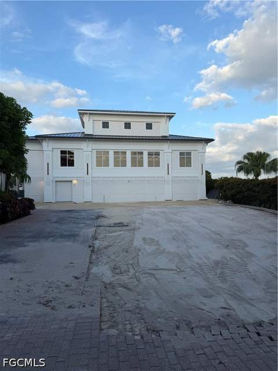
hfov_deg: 56.8
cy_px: 186
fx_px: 257
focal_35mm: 24
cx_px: 139
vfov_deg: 71.6
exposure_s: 1/1522
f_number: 1.78
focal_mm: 6.76
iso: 80
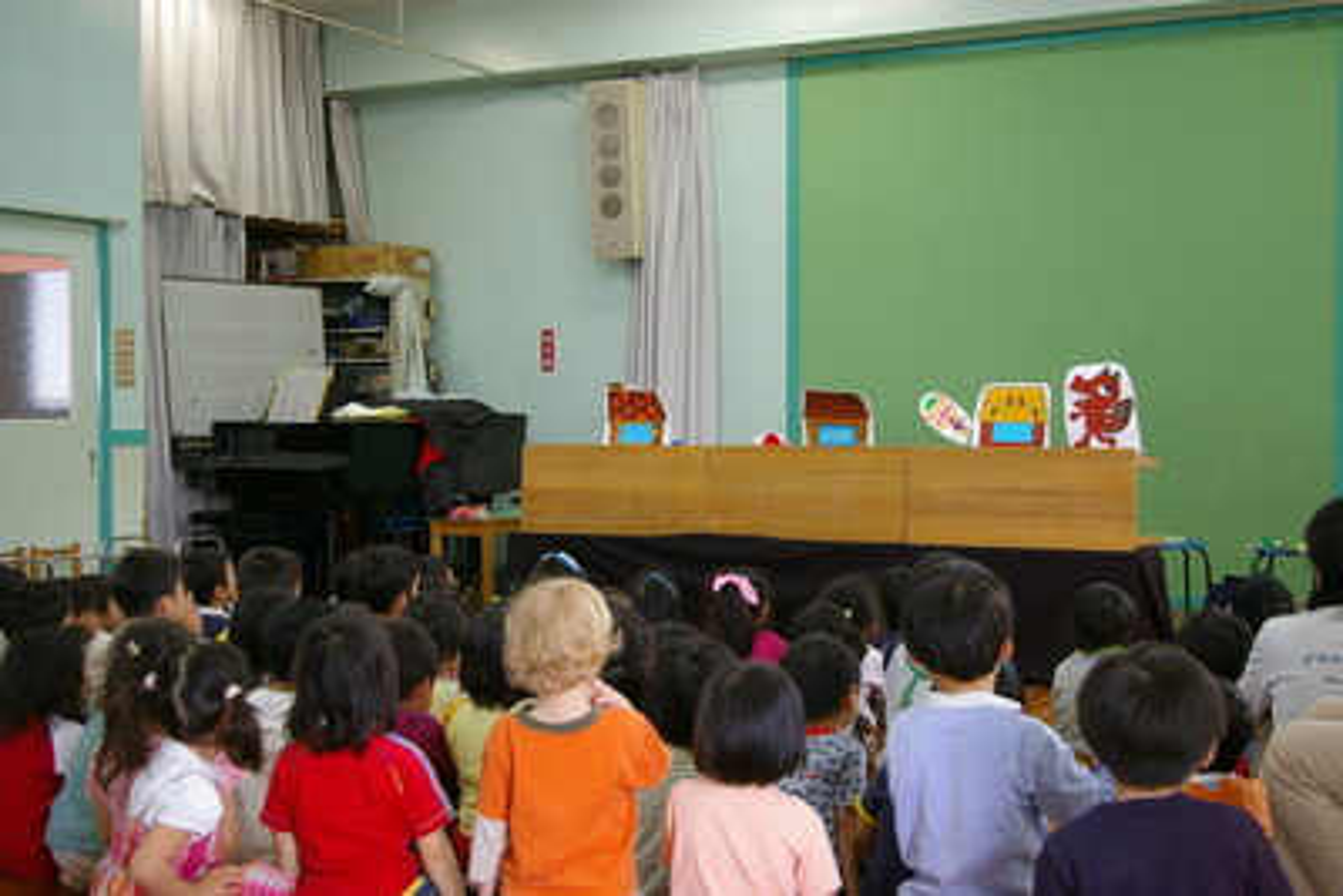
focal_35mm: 50
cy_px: 448
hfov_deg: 40.0
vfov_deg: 27.3
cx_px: 672
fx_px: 1847
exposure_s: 1/30
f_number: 4
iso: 400
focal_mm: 33
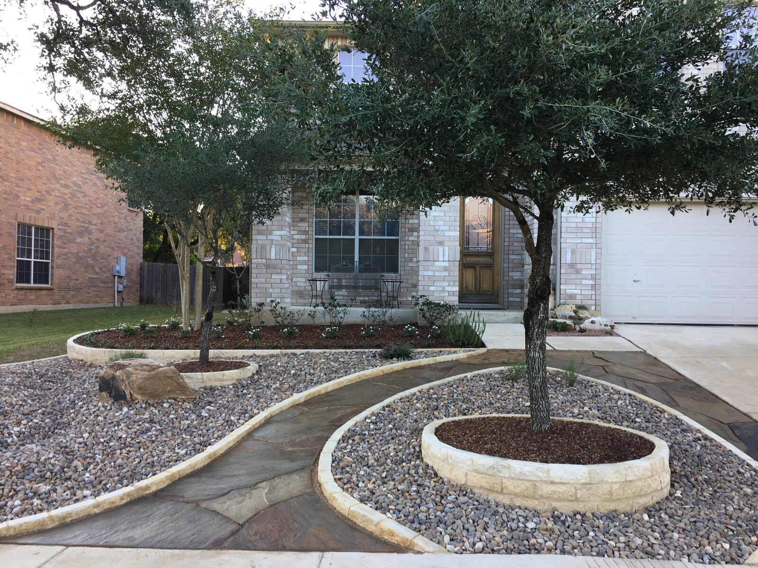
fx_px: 635
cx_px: 379
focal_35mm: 29
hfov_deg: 61.7
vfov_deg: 48.2
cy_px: 284
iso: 25
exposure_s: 1/60
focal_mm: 4.15
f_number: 2.2
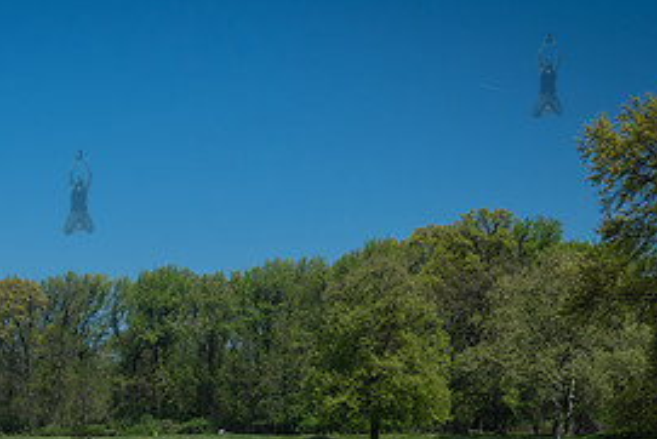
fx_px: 1369
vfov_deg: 17.8
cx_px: 78
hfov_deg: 26.2
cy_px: 426
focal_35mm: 75
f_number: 5.6
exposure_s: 1/1250
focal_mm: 35
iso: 200
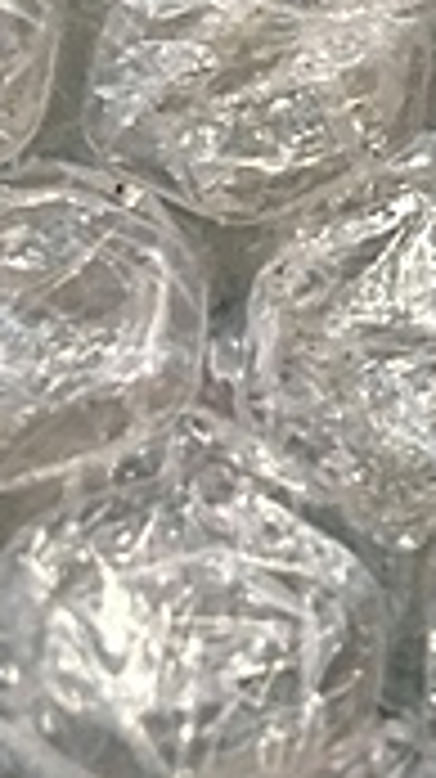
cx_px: 1025
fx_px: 2411
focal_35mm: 117
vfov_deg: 18.2
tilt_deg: -56.7
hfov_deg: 9.3
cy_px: 553
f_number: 2.2
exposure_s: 1/30
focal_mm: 4.15
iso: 80
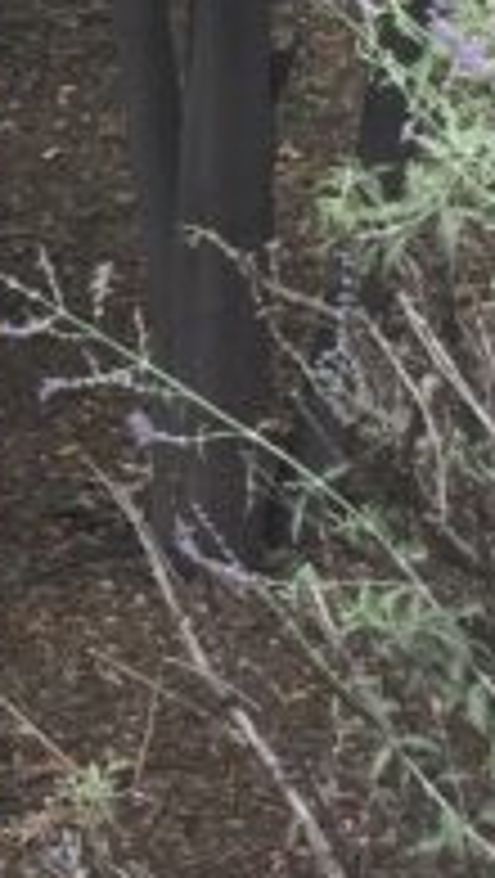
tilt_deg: -13.0
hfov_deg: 6.7
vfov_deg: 12.1
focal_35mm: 177
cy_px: 176
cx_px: -500
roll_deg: +1.1
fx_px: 4121
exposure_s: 1/120
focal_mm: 3.3
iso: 25
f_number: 2.4
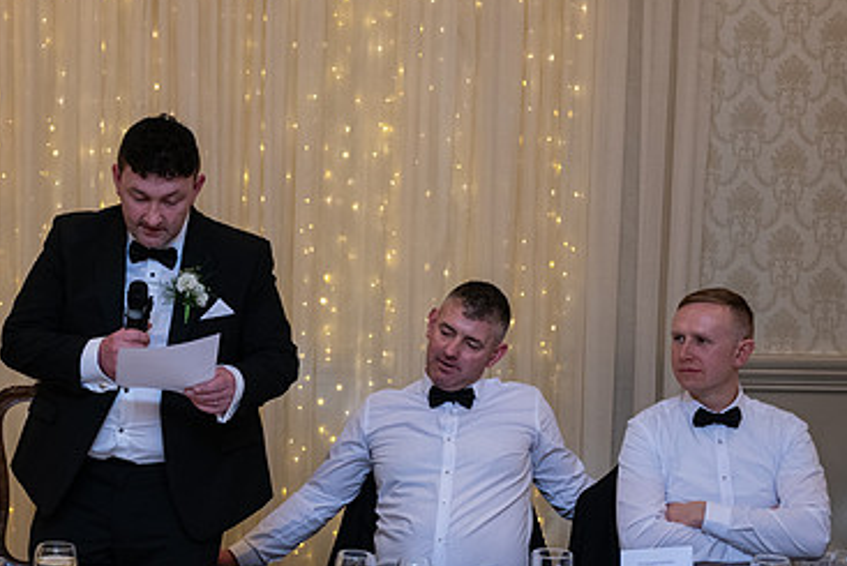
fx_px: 2048
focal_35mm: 87
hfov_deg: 23.2
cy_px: 283
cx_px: 245
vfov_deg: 15.7
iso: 1000
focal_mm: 55
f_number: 3.5
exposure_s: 1/160
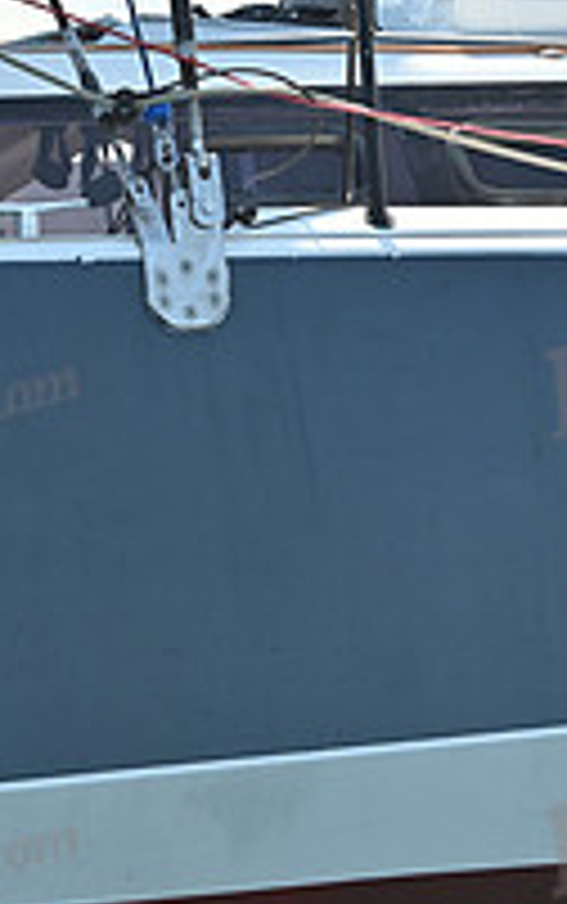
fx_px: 7105
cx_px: 313
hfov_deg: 4.6
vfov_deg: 7.3
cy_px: 153
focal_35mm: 288
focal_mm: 98
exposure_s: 1/1250
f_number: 5.6
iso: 250
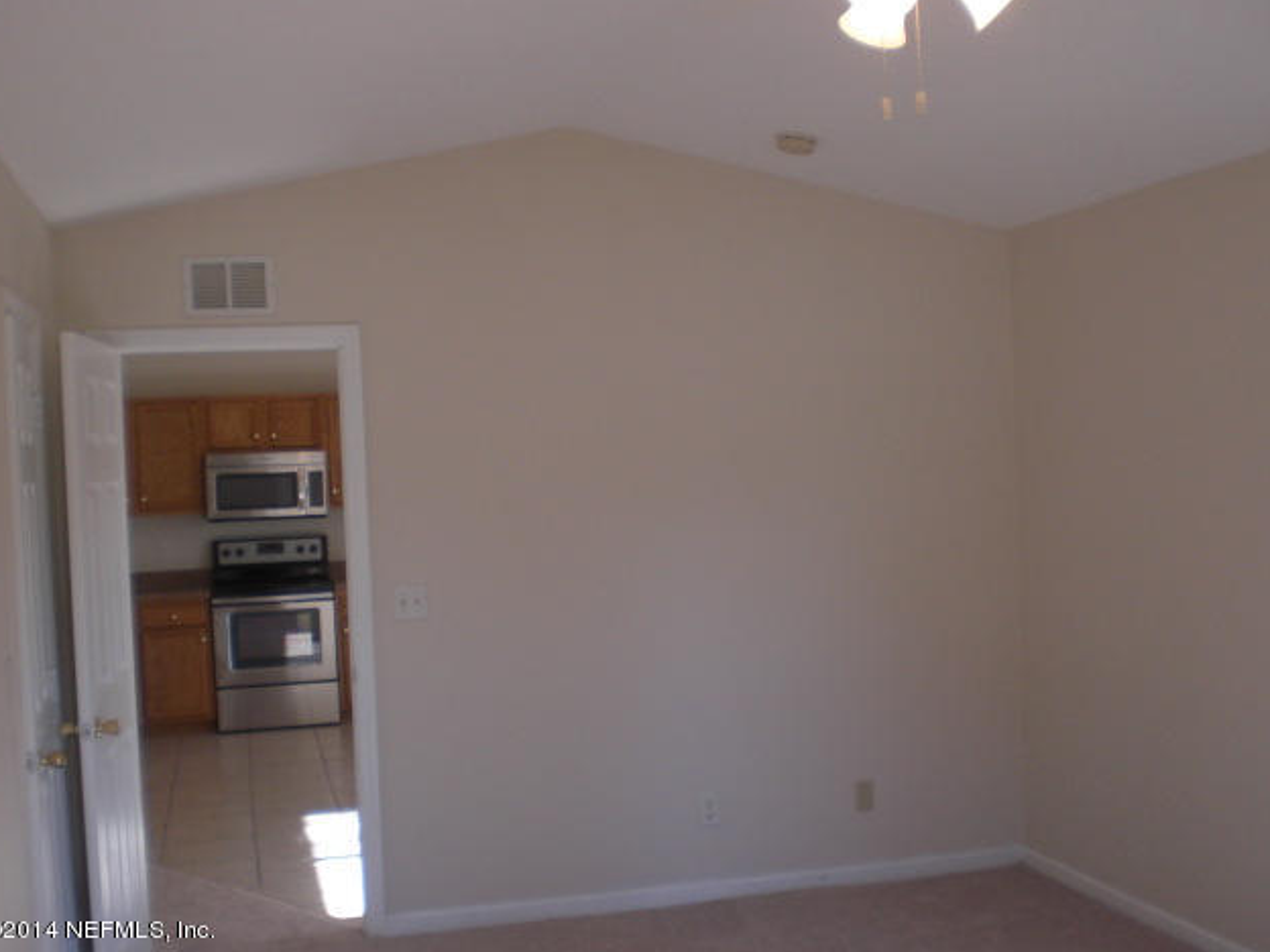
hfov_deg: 47.9
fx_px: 1431
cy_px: 482
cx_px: 623
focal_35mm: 39
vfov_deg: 36.8
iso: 100
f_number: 3.1
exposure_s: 1/60
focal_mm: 6.3
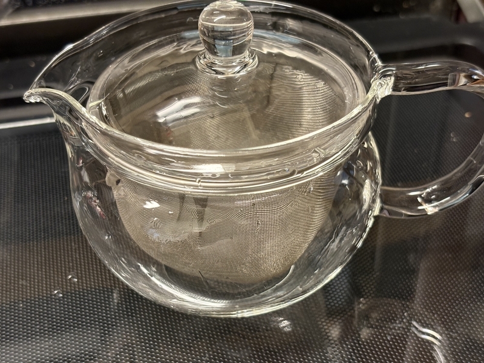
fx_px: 727
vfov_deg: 28.0
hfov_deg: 36.8
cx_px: 242
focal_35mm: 52
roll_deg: +1.2
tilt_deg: -40.6
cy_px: 182
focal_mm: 5.96
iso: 160
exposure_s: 1/33
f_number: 1.6
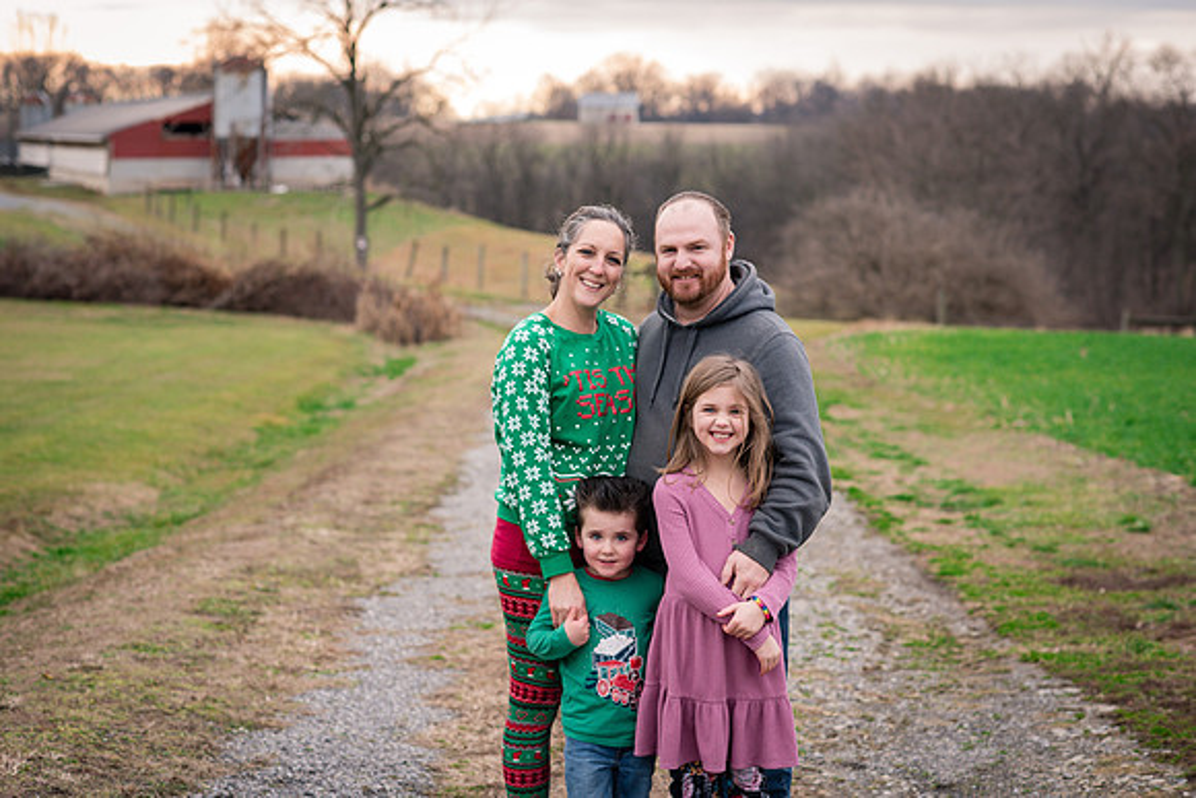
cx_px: 598
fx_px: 2824
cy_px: 399
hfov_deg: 23.9
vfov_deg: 16.1
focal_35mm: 85
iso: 500
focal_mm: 85
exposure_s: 1/200
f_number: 4
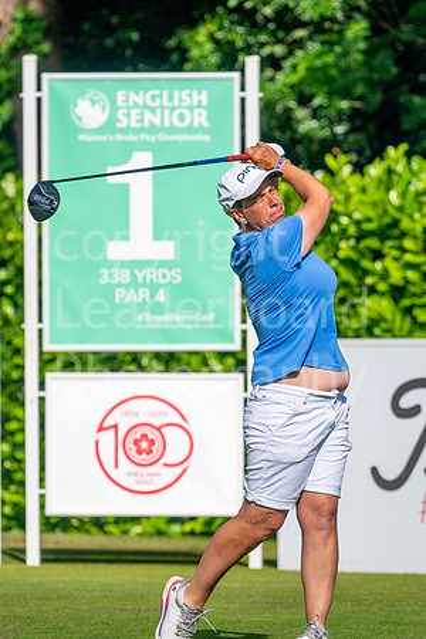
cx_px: 213
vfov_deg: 4.6
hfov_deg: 3.1
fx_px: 7987
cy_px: 320
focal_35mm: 450
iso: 200
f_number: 5
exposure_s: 1/5000
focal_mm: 300
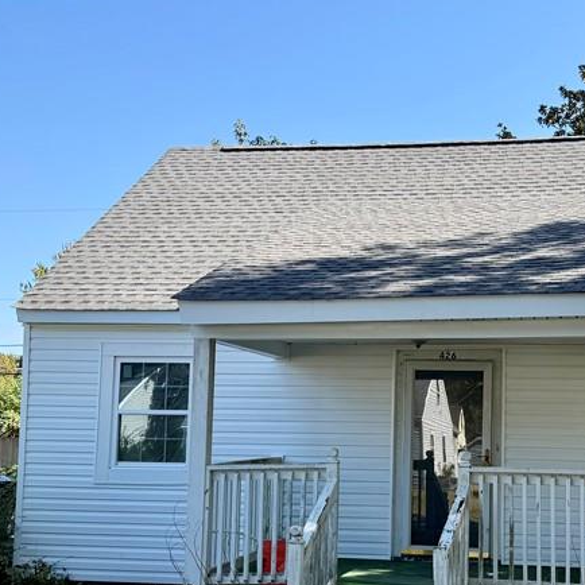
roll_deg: -0.9
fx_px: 956
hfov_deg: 33.6
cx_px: 411
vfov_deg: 33.8
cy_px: 377
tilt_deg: +3.3
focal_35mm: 50
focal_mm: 6.76
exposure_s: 1/1855
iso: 80
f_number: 1.78
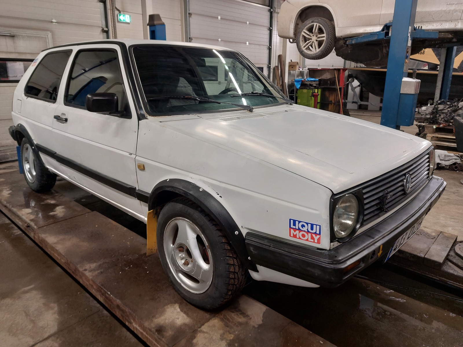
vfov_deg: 54.9
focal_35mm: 25
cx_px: 232
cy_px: 174
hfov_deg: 69.4
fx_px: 334
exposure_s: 1/50
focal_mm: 5.23
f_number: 1.8
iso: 64
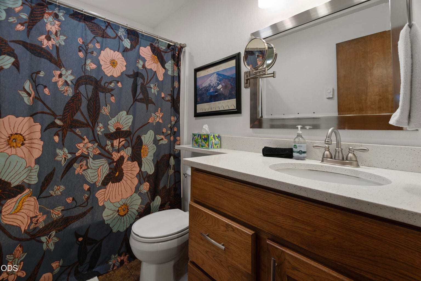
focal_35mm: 16
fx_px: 187
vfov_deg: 73.7
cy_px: 140
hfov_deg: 96.7
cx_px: 210
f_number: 8
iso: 200
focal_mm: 16
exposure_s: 1/5
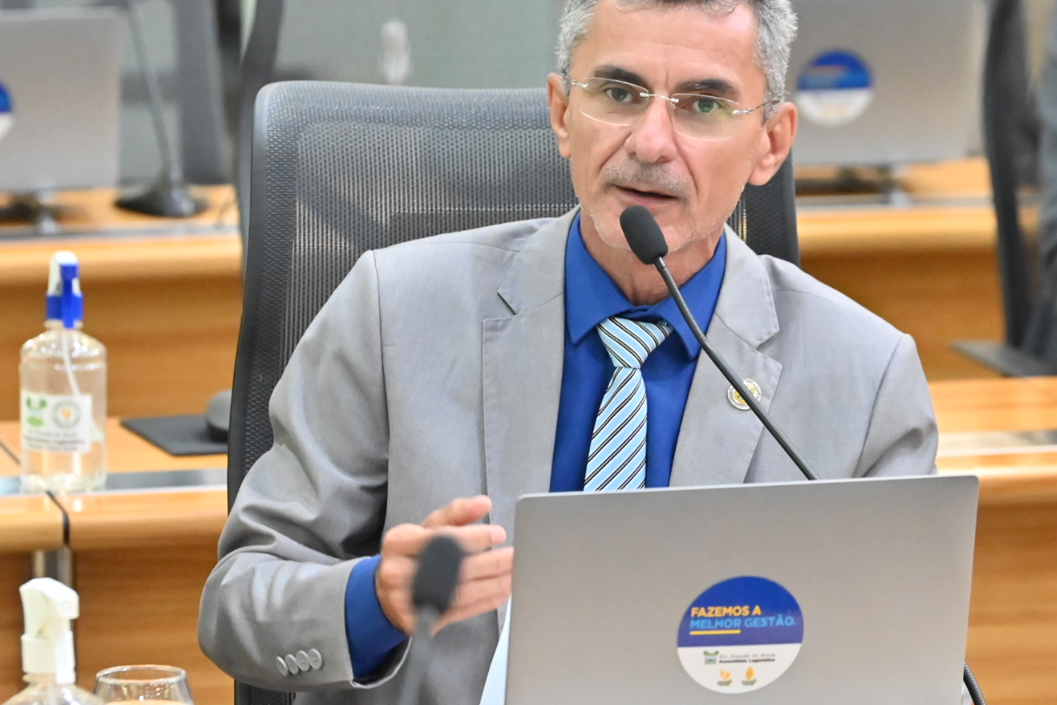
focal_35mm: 220
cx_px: 614
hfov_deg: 9.4
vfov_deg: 6.2
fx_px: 6459
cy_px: 397
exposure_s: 1/250
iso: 5000
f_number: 4
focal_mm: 110
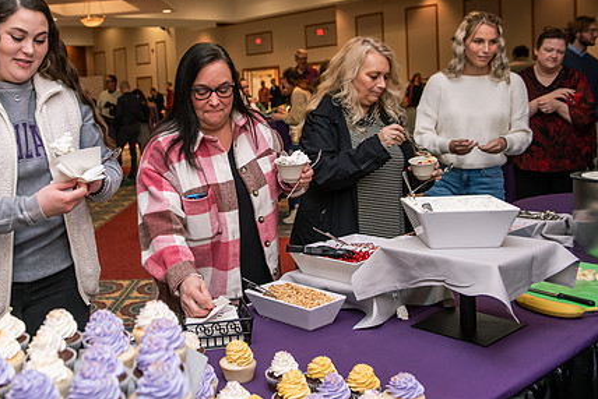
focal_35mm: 42
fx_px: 698
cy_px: 149
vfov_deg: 31.8
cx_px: 198
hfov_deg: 45.7
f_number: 3.5
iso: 1000
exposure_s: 1/160
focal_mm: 31
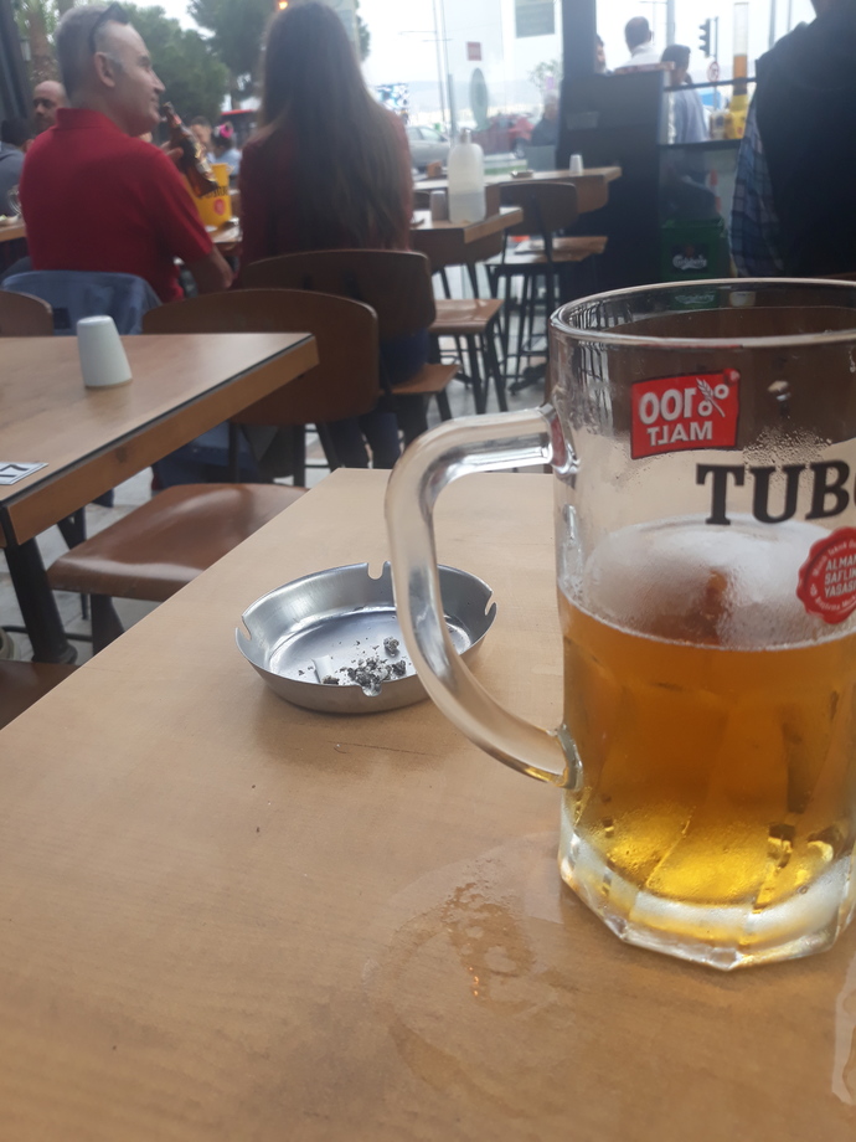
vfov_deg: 65.3
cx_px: 428
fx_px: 890
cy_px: 571
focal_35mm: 27
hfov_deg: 51.4
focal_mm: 3.71
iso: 40
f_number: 1.7
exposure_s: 1/259
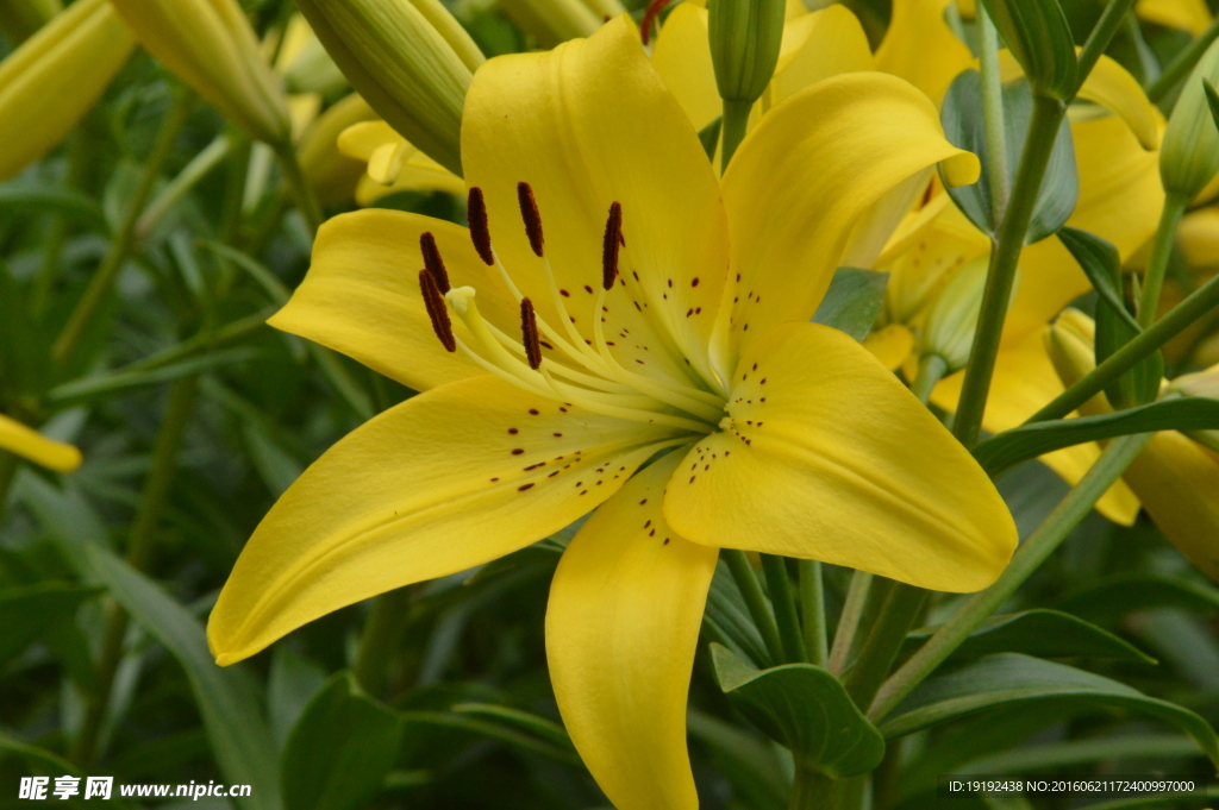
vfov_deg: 6.3
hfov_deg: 9.5
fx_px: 7359
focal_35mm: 218
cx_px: 610
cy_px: 405
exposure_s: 1/250
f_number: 20
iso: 1400
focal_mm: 145
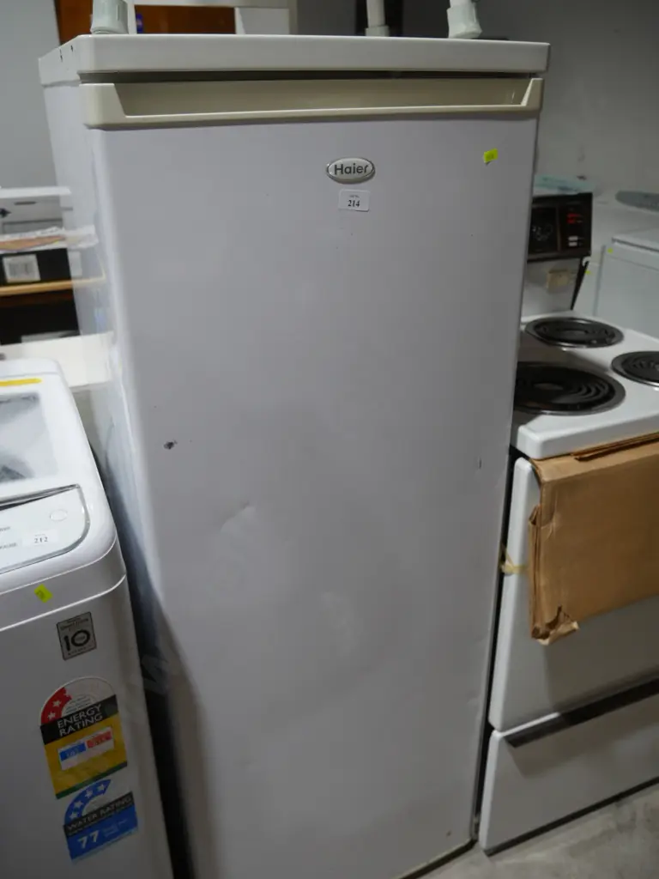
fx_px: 711
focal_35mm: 28
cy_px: 440
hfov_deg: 49.7
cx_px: 330
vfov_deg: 63.4
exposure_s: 1/100
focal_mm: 14
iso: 200
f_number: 3.5
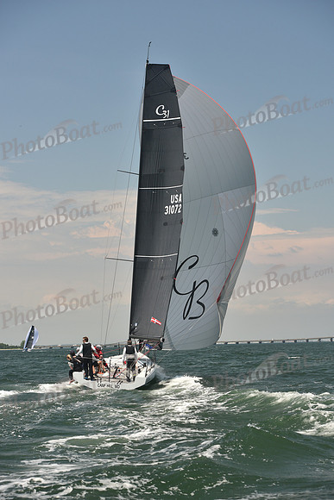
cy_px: 250
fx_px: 974
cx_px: 167
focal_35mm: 70
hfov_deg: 19.5
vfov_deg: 28.8
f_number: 5.6
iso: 250
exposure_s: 1/640
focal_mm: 70
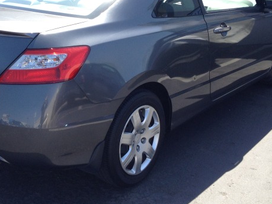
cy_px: 58
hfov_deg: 31.4
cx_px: 90
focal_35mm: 61
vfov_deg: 23.8
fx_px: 479
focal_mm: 4.3
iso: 80
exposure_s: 1/613
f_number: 2.4
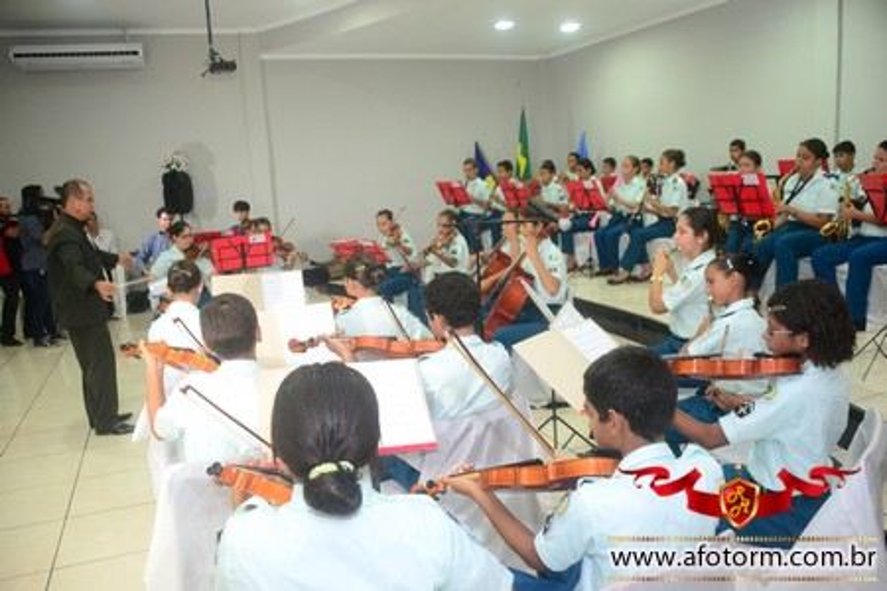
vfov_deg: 43.6
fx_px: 739
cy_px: 296
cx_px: 444
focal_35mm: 30
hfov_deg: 61.9
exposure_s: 1/60
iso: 1600
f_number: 3.5
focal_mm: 20
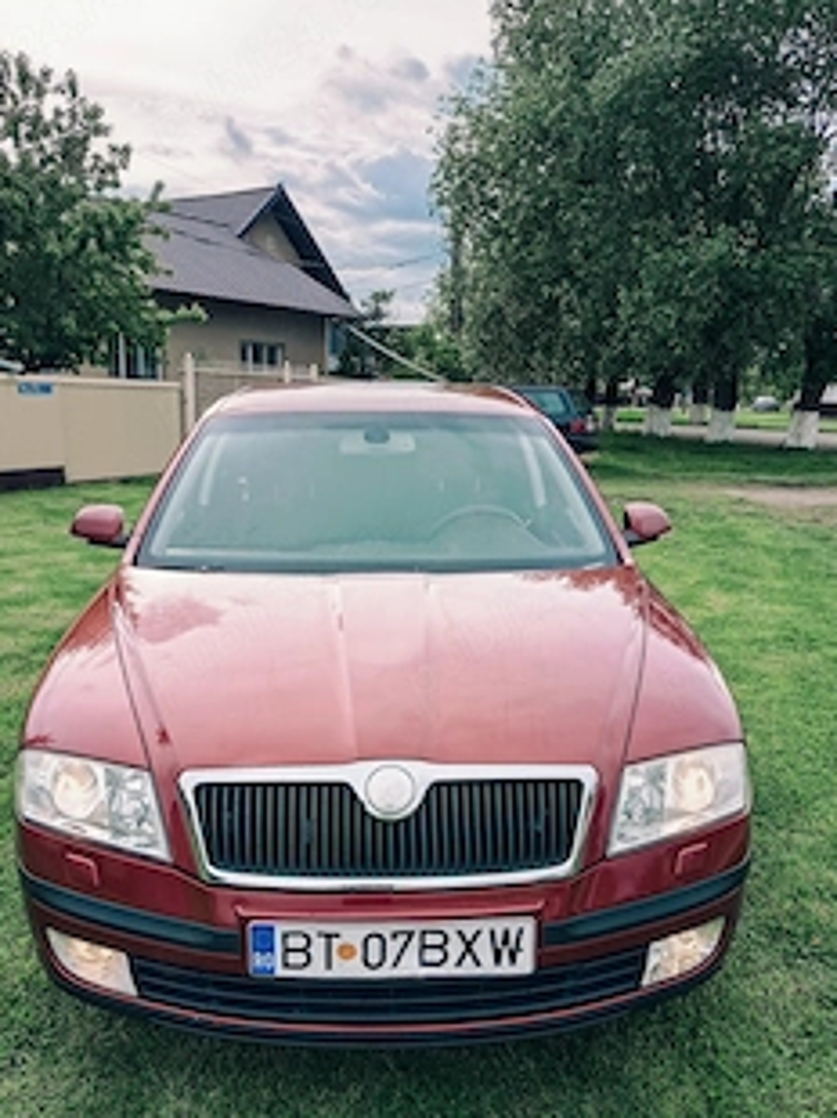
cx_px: 393
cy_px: 673
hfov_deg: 45.4
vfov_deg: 57.9
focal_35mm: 31
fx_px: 1001
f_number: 1.75
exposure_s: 1/600
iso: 275
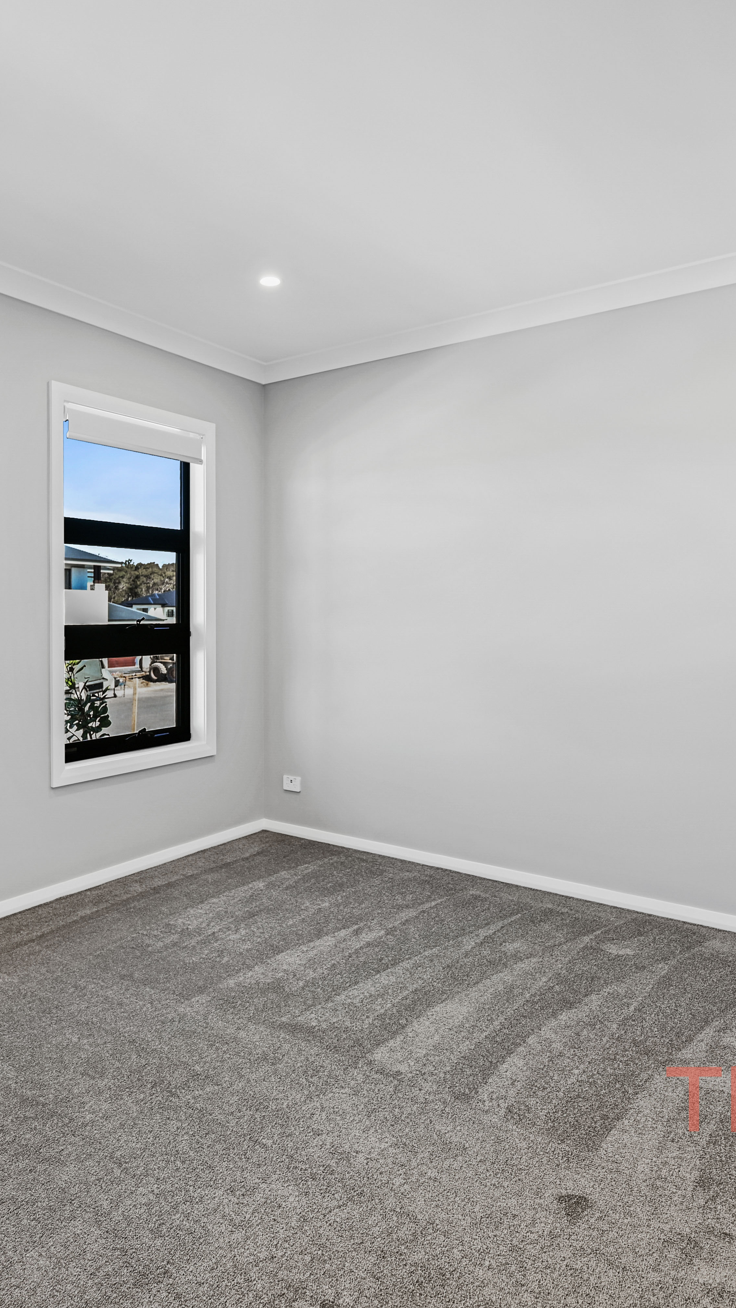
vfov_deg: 81.2
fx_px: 763
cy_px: 654
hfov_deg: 51.3
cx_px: 307
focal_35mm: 22
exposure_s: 1/6
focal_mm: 14
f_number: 4
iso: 100
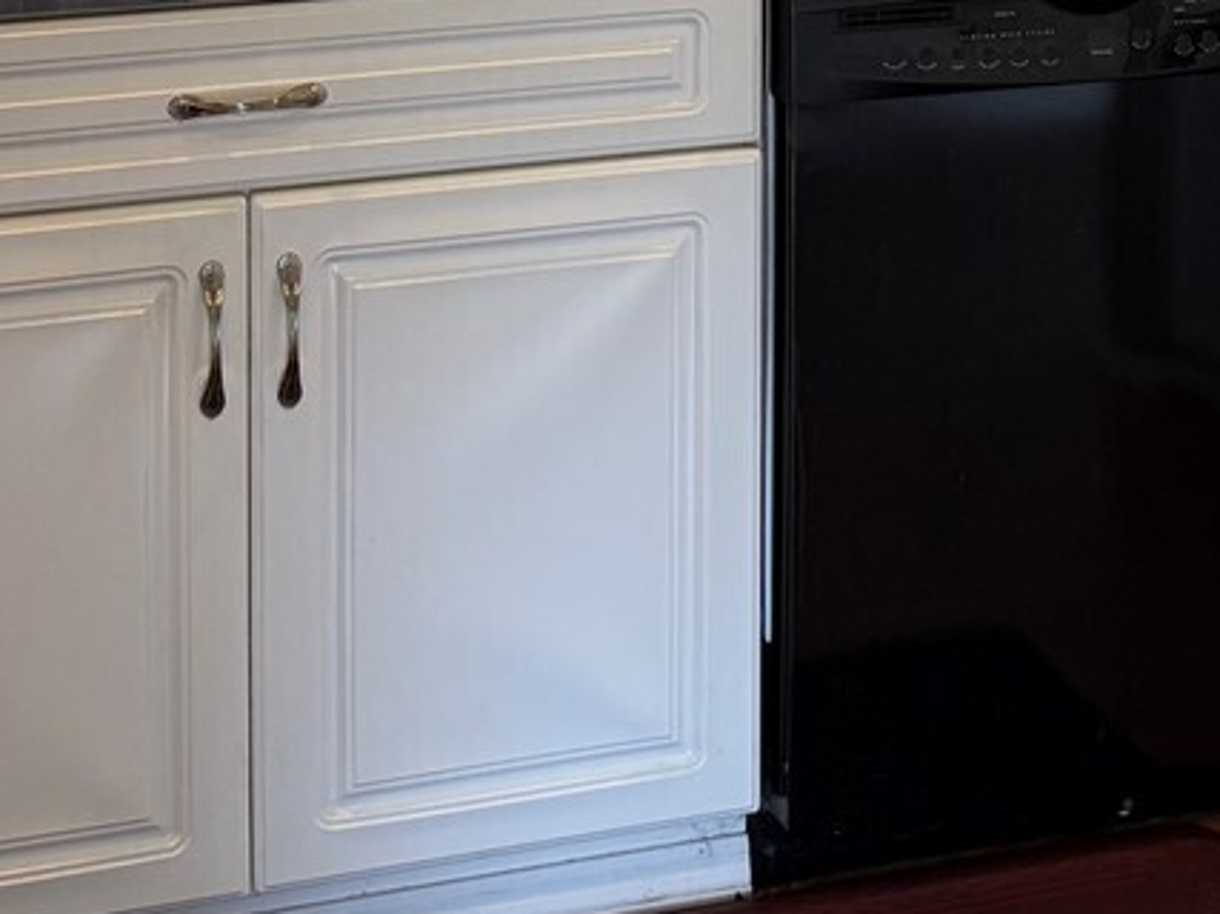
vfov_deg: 15.3
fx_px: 3171
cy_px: -400
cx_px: 869
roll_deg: -0.3
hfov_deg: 21.6
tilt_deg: -5.3
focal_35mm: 90
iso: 100
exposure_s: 1/120
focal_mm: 6.76
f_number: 1.78
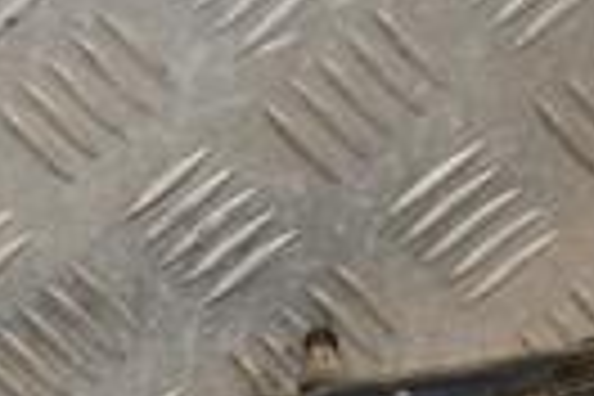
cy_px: 729
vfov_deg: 6.2
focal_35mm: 218
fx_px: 3597
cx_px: -504
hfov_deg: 9.0
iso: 800
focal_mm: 32
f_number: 7.1
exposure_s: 1/200
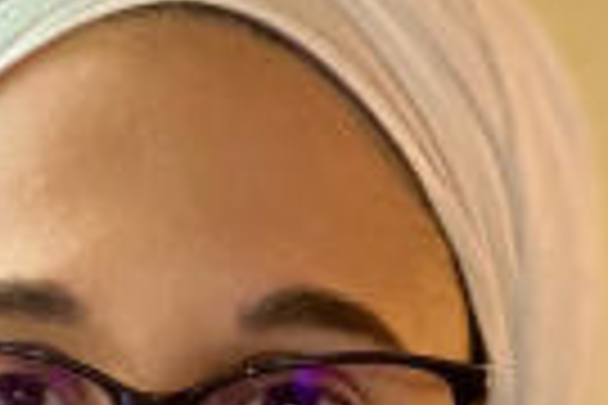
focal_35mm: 160
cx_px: 185
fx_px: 2702
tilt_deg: -2.4
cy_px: 567
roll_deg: +1.5
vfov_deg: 8.4
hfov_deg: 12.8
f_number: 2
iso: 400
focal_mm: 6
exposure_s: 1/17
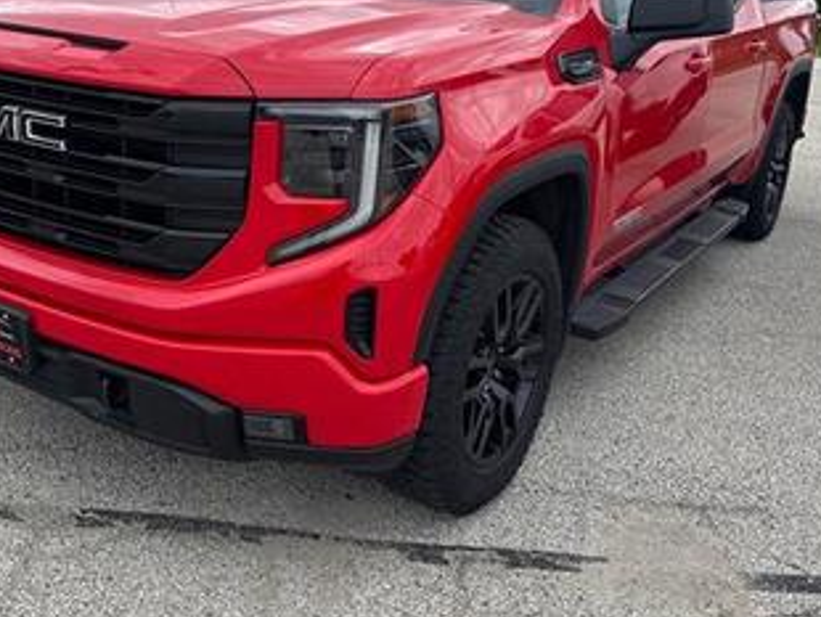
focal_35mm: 39
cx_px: 297
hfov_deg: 47.3
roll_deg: -5.0
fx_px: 926
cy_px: 175
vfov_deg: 36.2
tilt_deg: -12.2
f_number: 1.78
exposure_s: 1/1597
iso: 80
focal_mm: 6.76
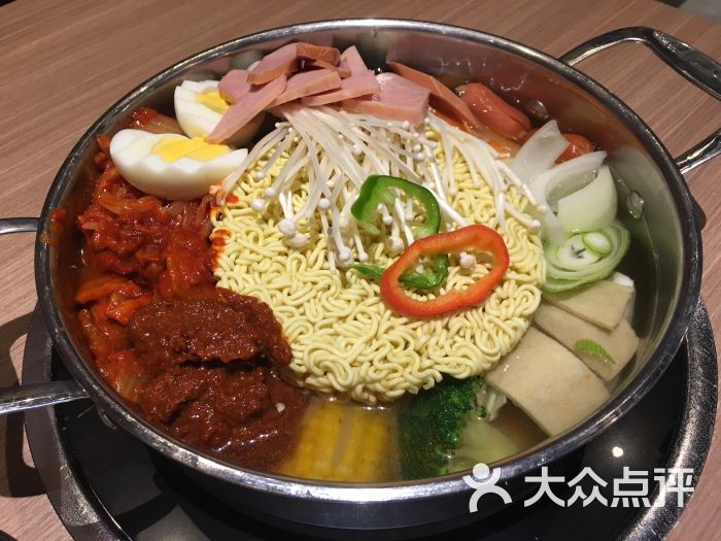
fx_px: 604
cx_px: 360
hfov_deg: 61.7
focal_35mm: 29
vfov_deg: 48.2
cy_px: 270
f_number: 2.2
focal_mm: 4.15
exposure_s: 1/33
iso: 80
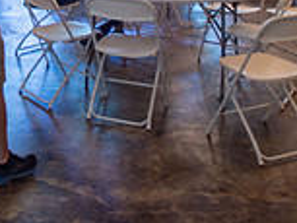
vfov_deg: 20.2
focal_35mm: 64
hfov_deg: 29.4
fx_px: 550
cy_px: -97
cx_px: 52
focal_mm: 17
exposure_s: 1/100
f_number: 3.2
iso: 450
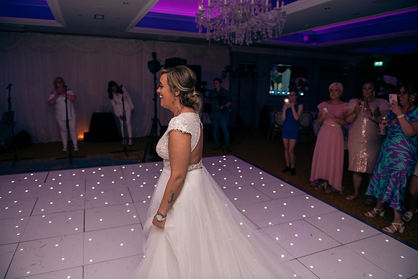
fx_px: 279
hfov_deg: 73.7
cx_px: 209
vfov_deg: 53.2
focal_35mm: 24
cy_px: 140
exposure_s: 1/160
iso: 800
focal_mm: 24
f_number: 3.5
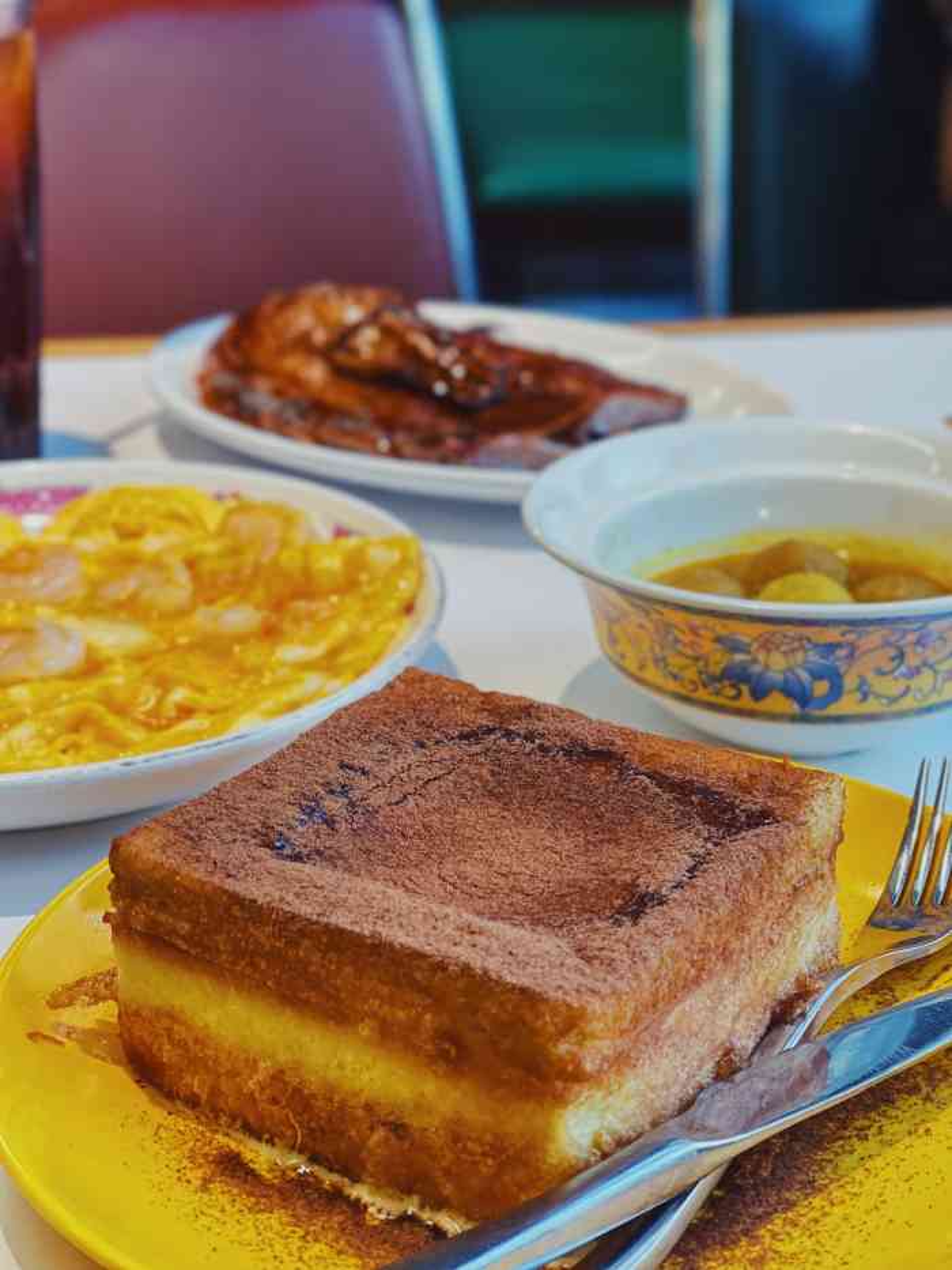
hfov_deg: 22.9
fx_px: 2346
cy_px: 635
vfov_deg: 30.3
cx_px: 476
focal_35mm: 64
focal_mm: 7.5
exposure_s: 1/100
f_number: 2.2
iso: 125
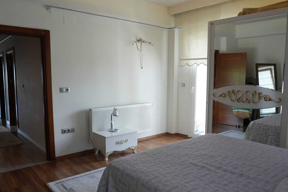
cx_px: 147
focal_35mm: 28
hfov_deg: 65.5
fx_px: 224
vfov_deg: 46.4
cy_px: 105
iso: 640
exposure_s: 1/160
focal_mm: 17
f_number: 4
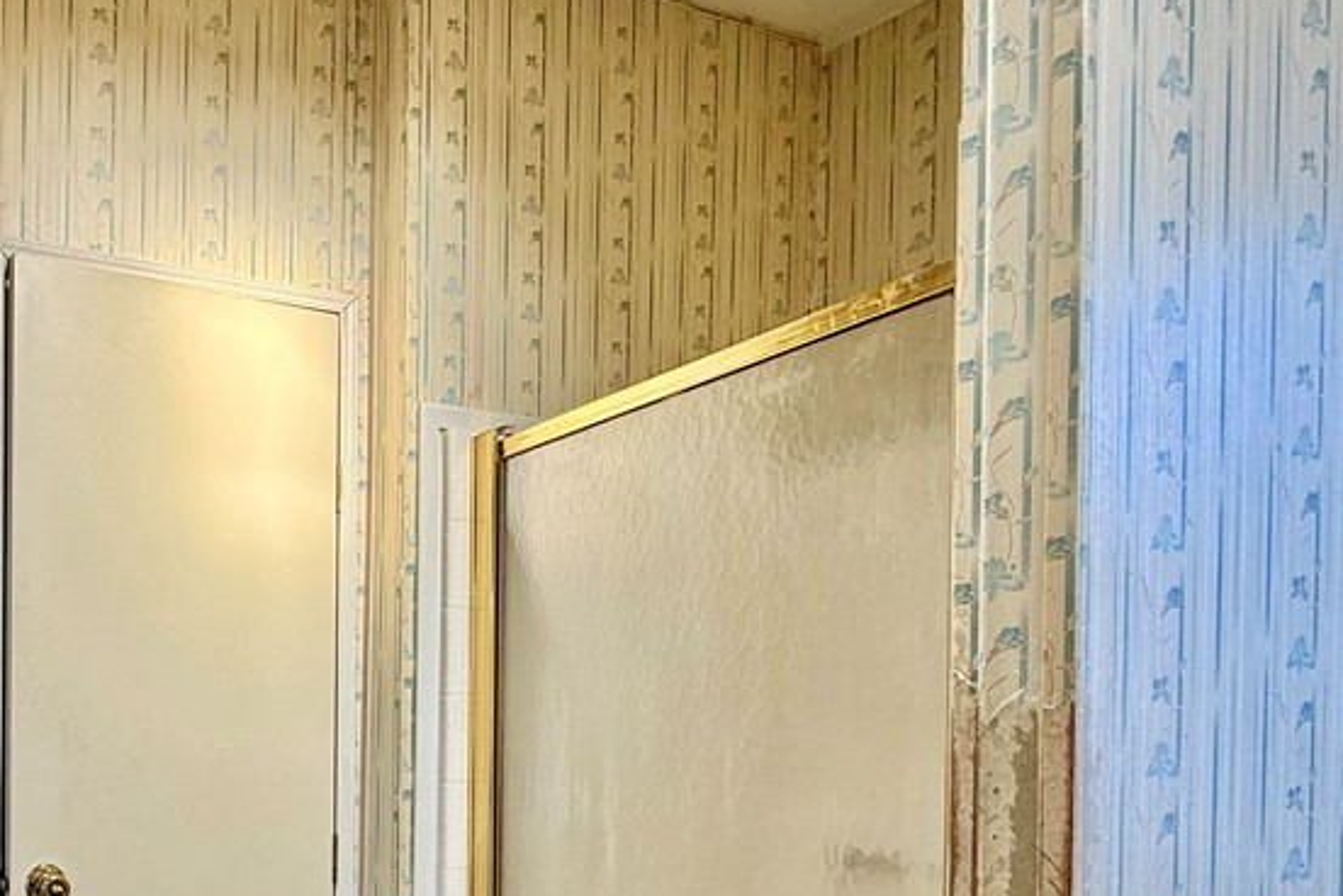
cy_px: 728
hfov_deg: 59.1
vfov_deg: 45.3
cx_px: 175
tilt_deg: -0.1
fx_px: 1007
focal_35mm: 27
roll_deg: -0.6
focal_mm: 2.22
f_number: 2.2
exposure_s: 1/130
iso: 64
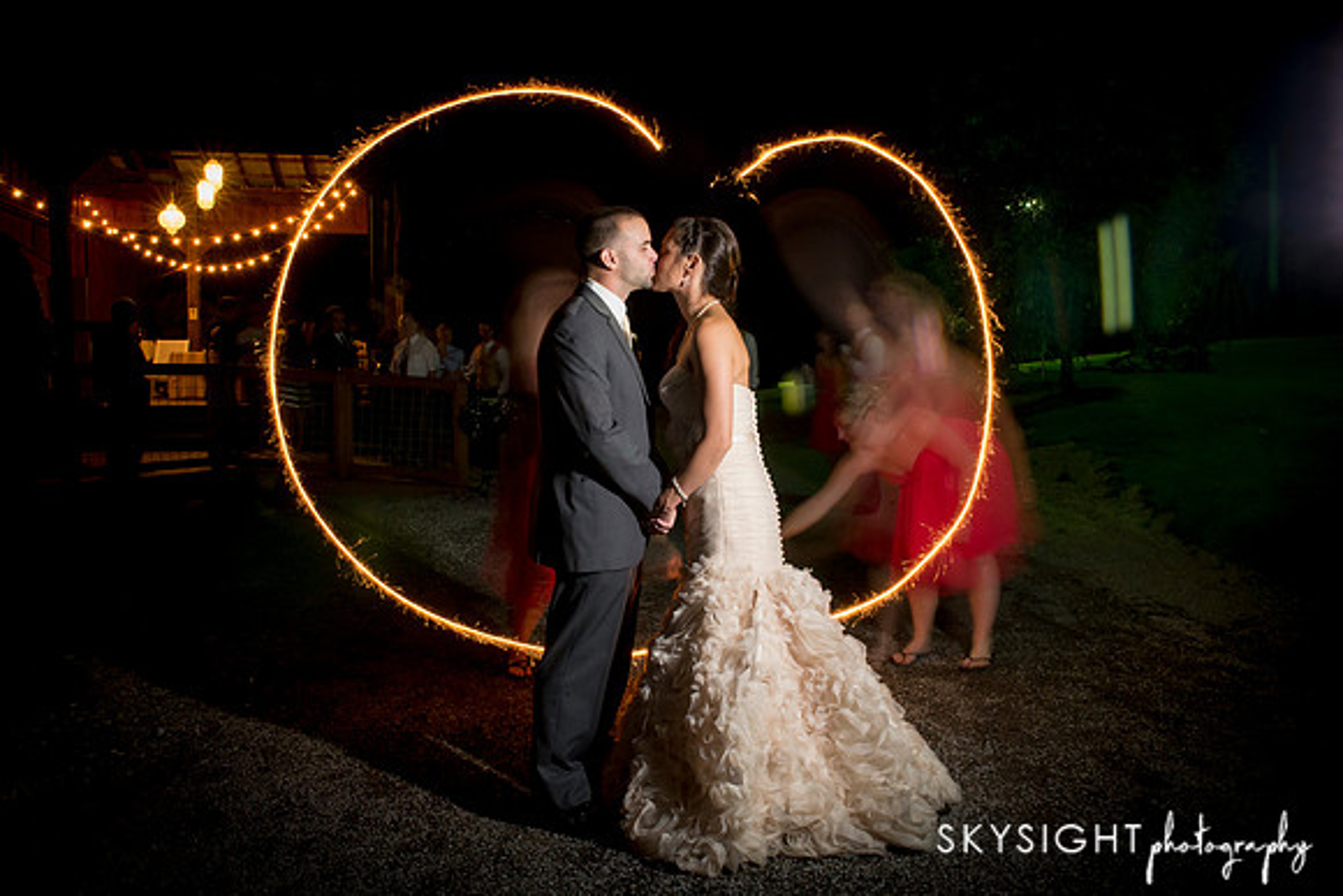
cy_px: 438
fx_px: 1002
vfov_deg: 48.2
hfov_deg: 67.7
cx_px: 673
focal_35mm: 27
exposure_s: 2
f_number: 18
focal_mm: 24
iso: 2000
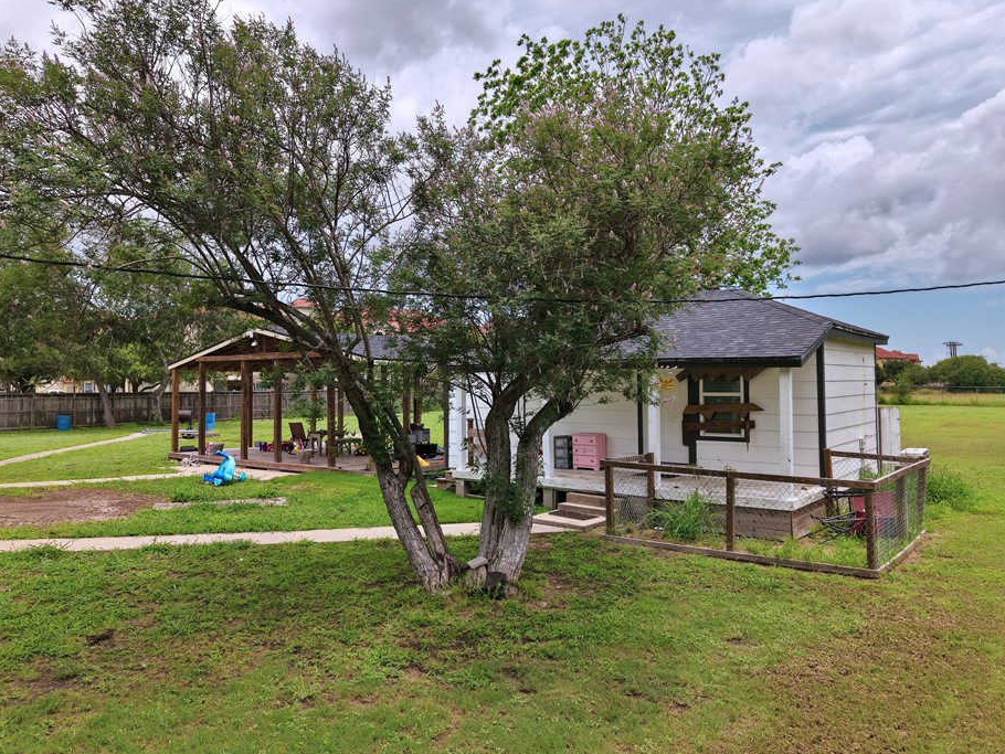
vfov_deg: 51.4
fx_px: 784
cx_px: 500
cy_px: 364
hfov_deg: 65.3
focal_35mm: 27
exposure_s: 1/160
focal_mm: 8.67
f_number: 1.8
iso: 150
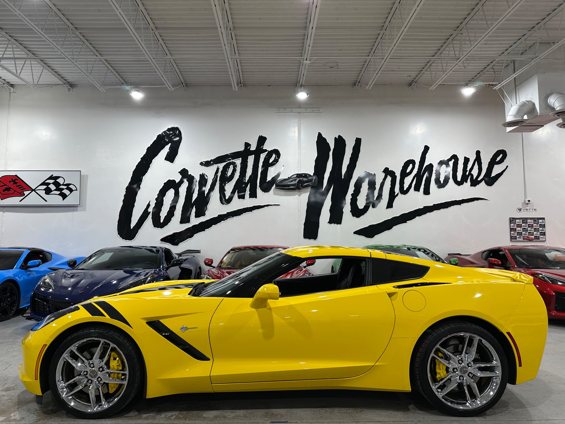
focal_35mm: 24
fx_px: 392
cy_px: 212
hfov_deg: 71.6
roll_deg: +0.2
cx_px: 282
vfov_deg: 56.8
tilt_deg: +4.5
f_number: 1.78
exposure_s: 1/120
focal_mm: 6.86
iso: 80
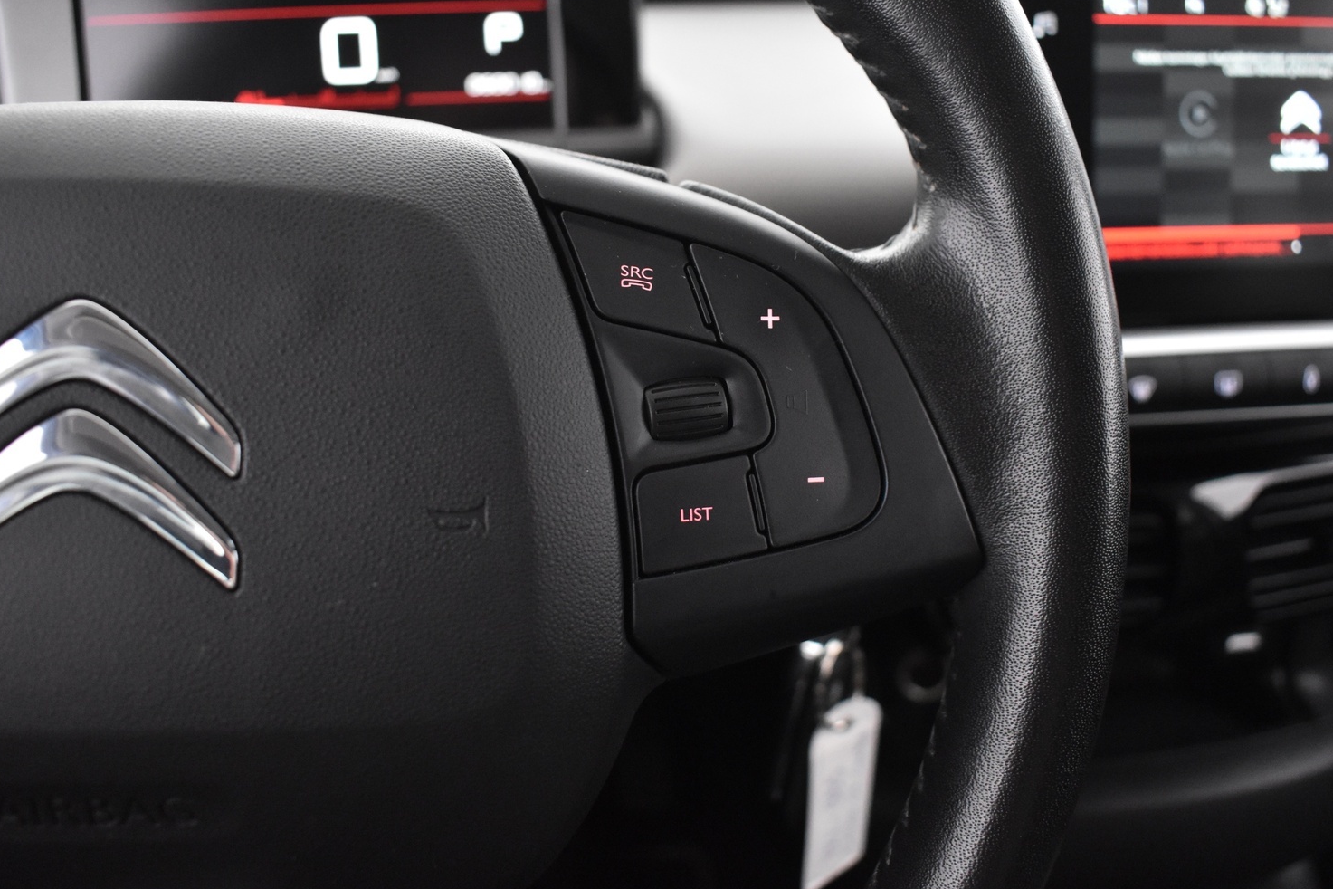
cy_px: 406
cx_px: 694
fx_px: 1222
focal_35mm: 33
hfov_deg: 57.2
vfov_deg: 39.9
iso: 3200
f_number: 3.8
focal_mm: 20
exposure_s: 1/25
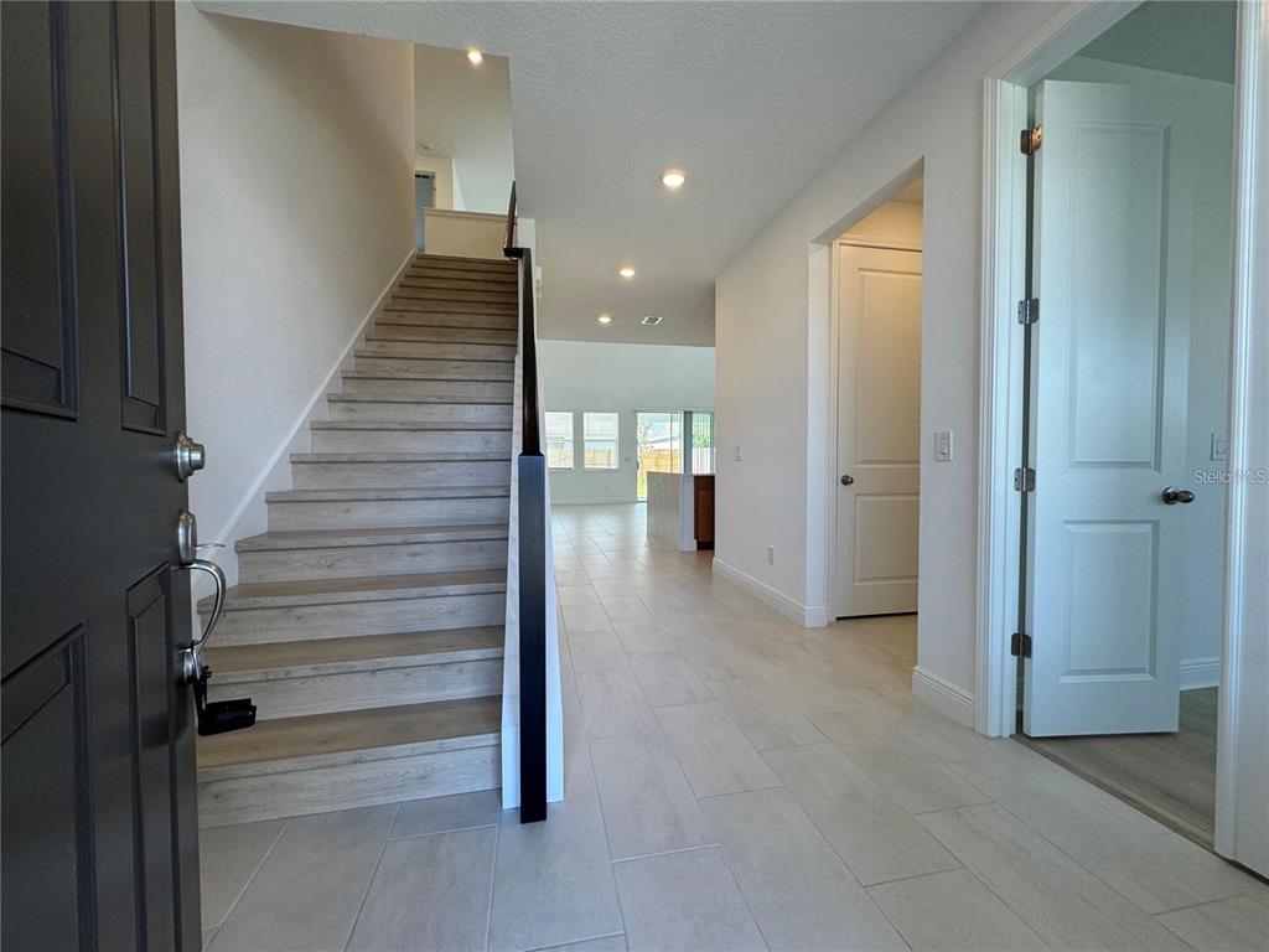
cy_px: 476
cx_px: 634
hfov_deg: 102.1
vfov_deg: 85.7
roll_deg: -0.4
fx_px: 513
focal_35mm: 14
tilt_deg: -1.3
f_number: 2.2
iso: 64
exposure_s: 1/120
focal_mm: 2.22
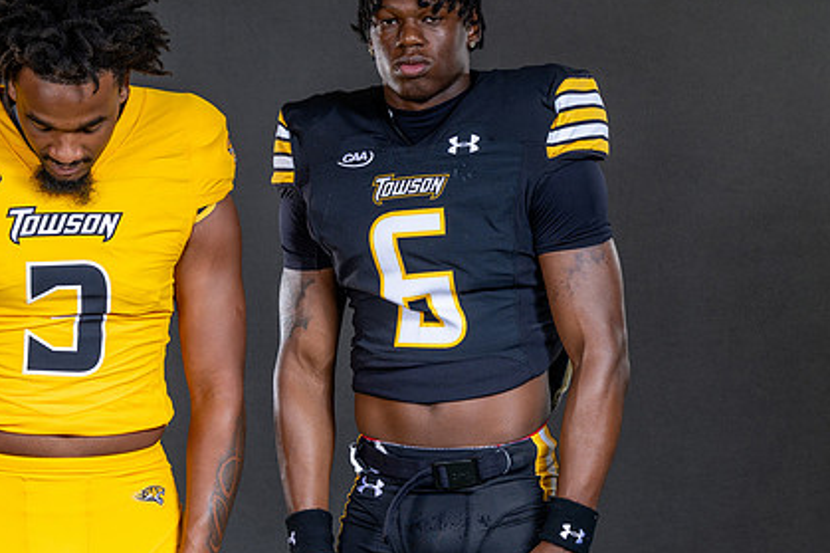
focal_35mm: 103
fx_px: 2374
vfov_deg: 13.3
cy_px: 343
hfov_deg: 19.8
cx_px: 454
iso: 100
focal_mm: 55
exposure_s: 1/200
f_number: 8
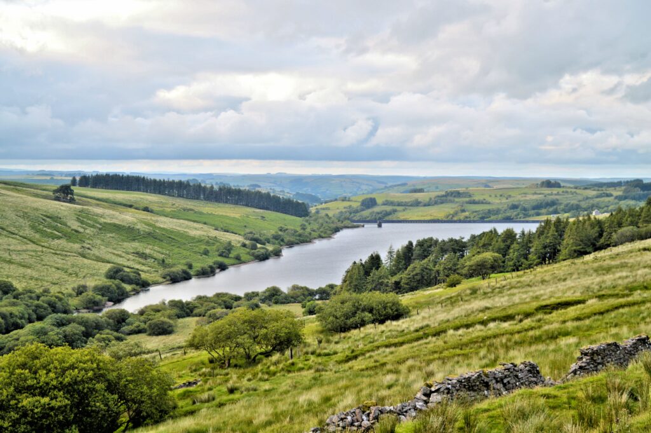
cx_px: 326
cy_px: 216
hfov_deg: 35.1
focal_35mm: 57
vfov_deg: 23.7
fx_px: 1030
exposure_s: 1/125
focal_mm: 38
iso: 125
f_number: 5.6
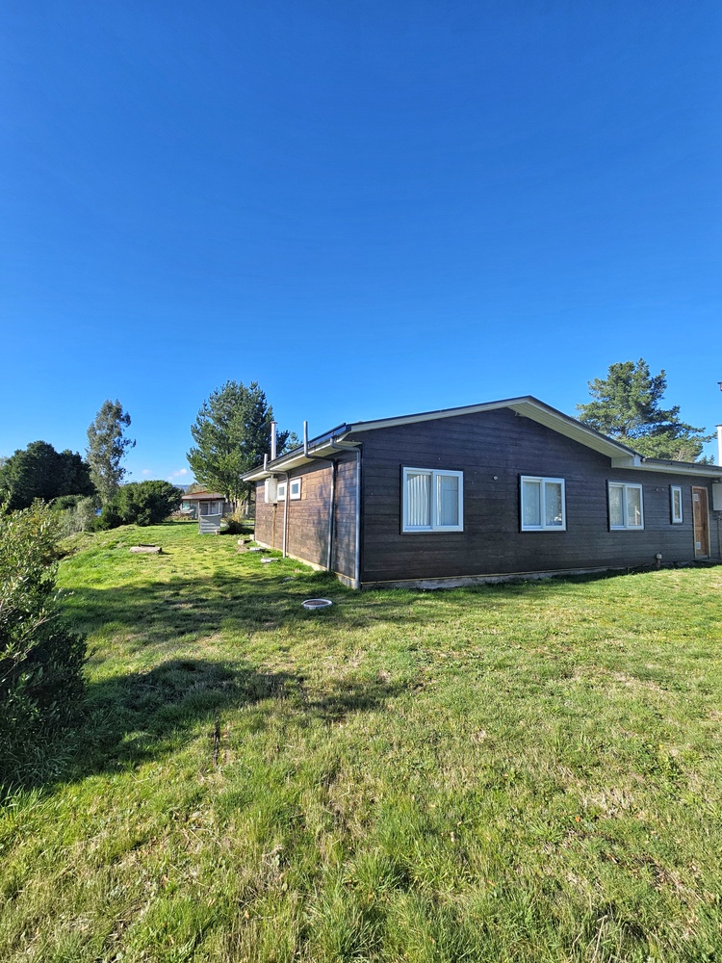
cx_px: 361
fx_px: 362
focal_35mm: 13
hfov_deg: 89.9
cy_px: 482
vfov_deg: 106.2
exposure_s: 1/1437
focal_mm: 2.2
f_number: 2.2
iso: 50
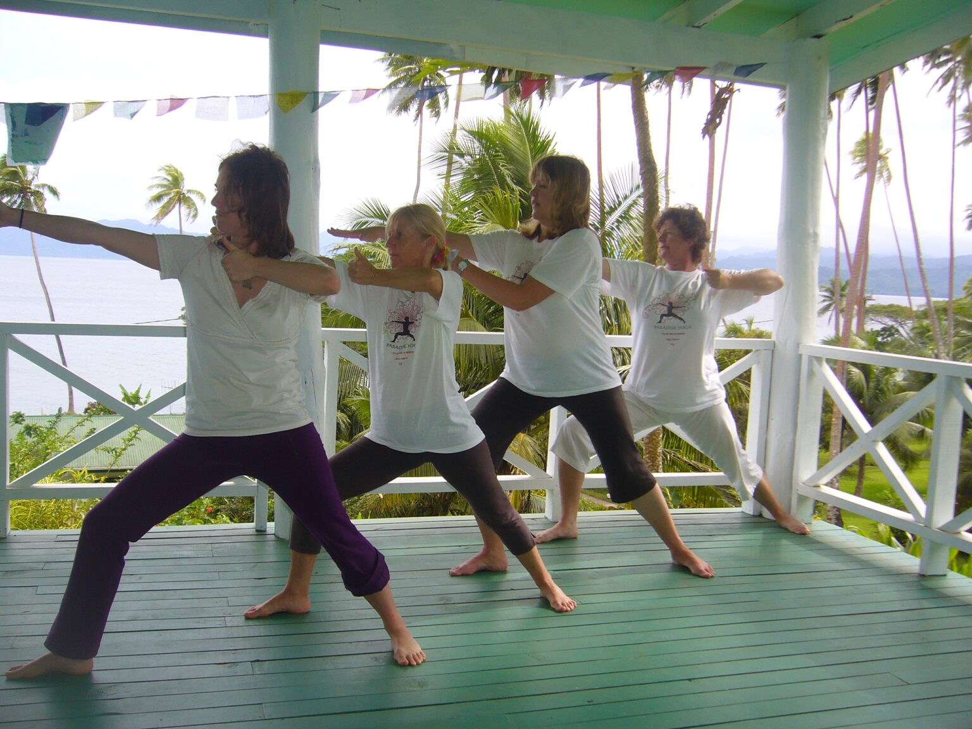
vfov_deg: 40.7
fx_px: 983
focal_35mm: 35
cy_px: 364
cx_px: 486
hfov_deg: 52.6
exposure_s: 1/250
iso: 80
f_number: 2.8
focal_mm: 5.8
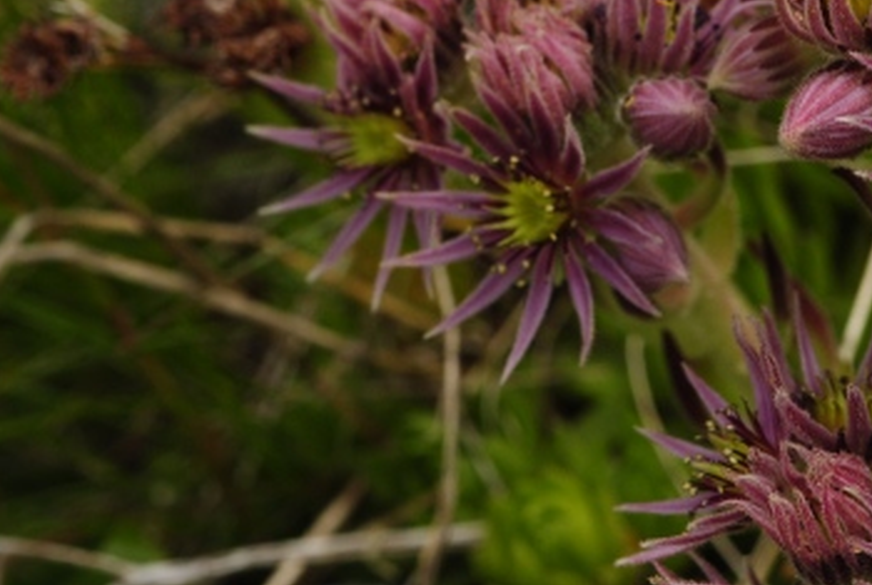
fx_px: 7067
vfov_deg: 4.7
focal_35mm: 291
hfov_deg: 7.1
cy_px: -80
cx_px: 710
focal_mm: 85
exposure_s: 1/250
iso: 200
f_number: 10
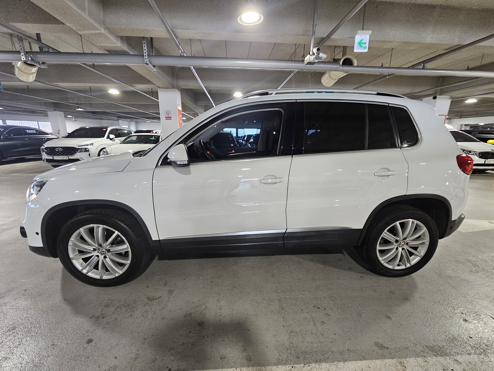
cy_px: 186
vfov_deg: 89.9
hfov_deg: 106.2
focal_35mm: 13
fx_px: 186
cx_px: 247
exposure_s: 1/40
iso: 400
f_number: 2.2
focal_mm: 2.2
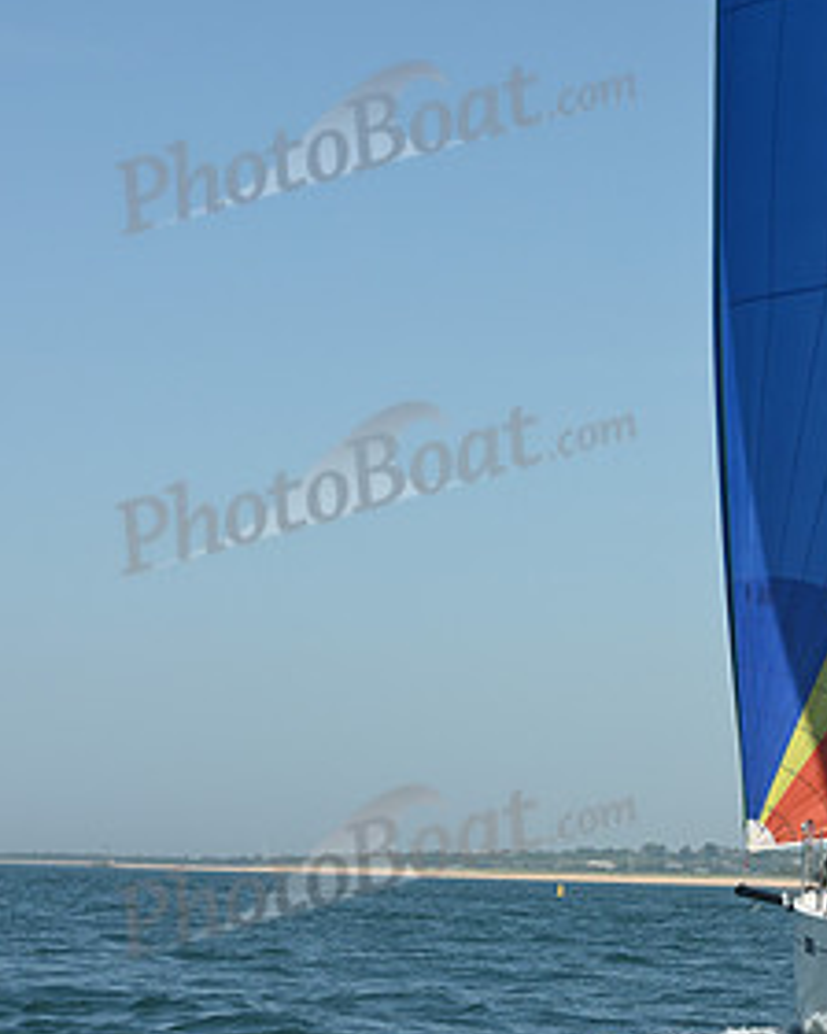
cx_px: 831
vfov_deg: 14.2
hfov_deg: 11.2
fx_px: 4161
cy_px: 619
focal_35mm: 136
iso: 320
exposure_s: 1/1000
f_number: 8
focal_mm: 70
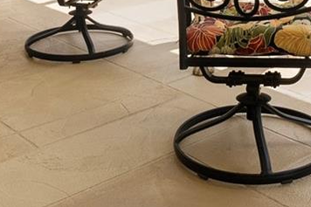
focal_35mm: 72
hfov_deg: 27.8
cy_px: -118
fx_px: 622
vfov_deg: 16.9
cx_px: 226
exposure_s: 1/1000
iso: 1000
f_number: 8
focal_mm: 16
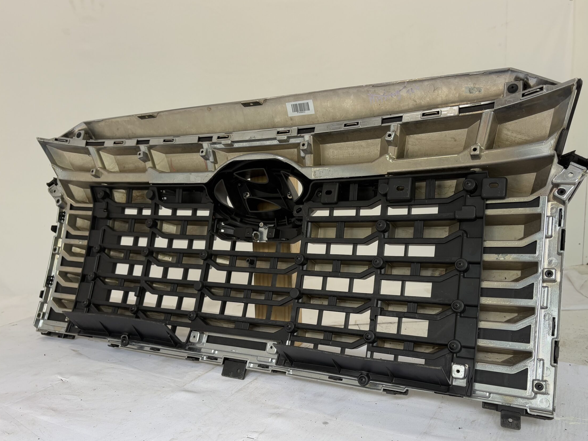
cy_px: 239
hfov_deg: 59.9
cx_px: 311
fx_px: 510
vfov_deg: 46.7
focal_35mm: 30
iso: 50
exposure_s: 1/121
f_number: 1.6
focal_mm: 5.96
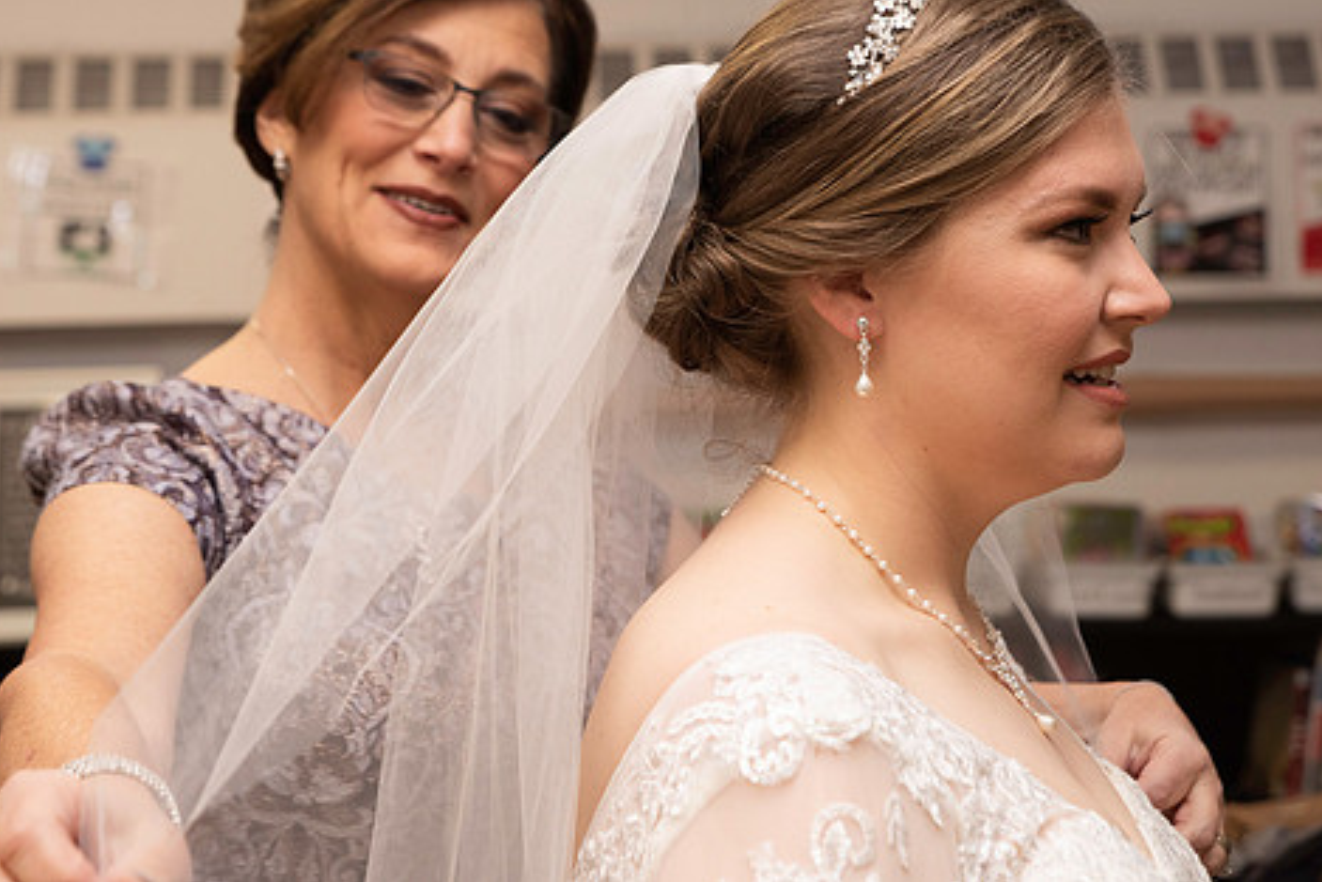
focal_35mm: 82
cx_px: 640
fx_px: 3012
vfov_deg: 16.6
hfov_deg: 24.8
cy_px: 228
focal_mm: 55
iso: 640
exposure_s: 1/200
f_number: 4.5
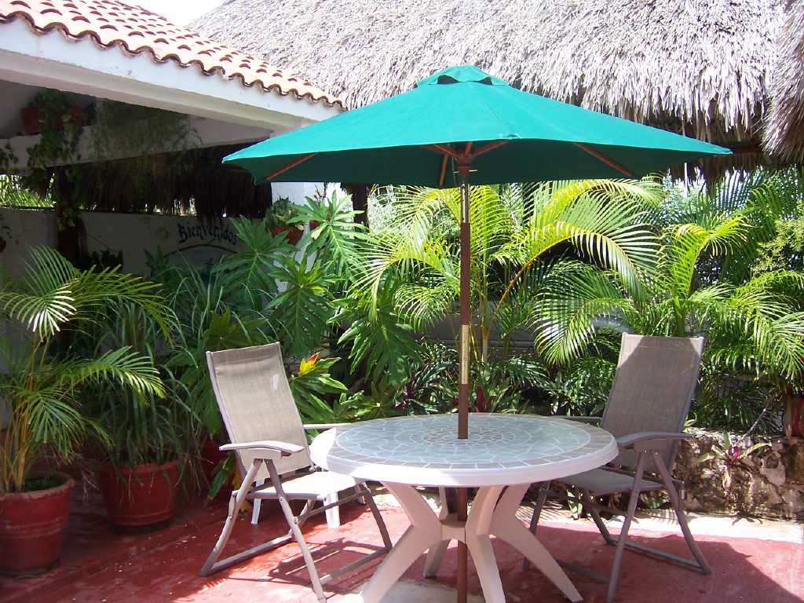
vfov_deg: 39.7
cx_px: 402
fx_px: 836
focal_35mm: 36
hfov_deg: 51.4
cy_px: 302
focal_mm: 6
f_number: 3
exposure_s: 1/350
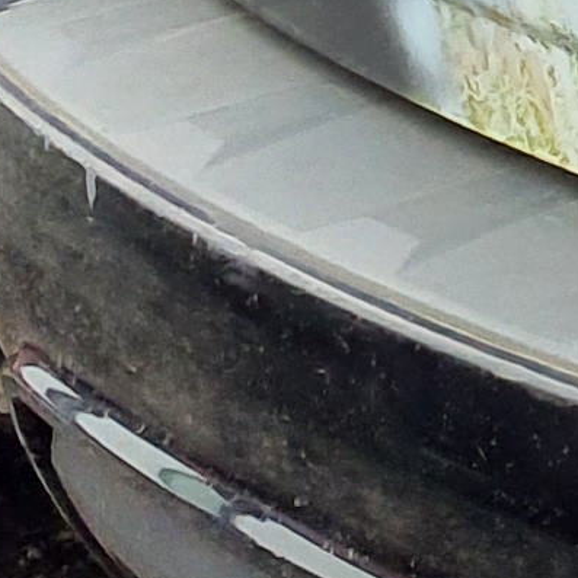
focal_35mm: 248
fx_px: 4685
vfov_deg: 6.9
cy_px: -489
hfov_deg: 5.7
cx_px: 2612
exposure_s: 1/449
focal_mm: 3.58
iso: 40
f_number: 1.9
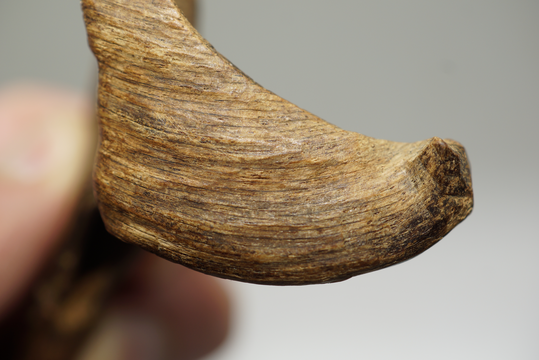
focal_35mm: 45
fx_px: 674
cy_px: 180
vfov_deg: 29.9
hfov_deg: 43.6
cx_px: 270
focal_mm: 30
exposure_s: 1/160
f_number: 4
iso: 100
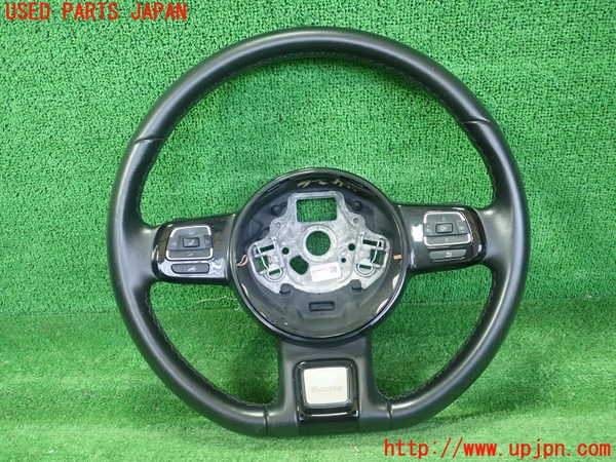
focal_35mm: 30
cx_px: 308
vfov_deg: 46.8
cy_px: 231
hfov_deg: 60.0
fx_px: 534
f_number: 2.3
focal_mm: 5.5
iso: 640
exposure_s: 1/125
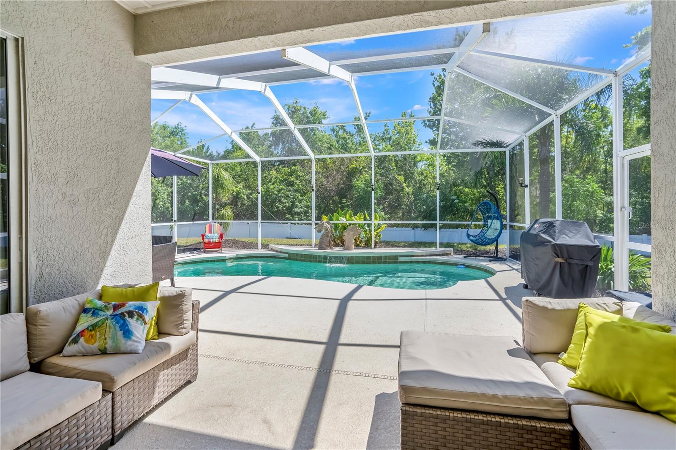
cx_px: 338
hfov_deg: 96.7
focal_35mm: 16
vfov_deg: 73.7
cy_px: 225
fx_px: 300
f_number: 8
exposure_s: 1/8000
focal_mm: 16
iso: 400
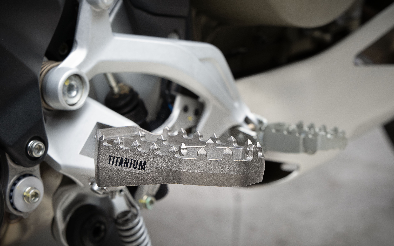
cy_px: 114
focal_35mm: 91
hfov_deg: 22.8
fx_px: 977
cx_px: 201
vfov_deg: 14.4
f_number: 9
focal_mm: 70
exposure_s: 1/50
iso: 400
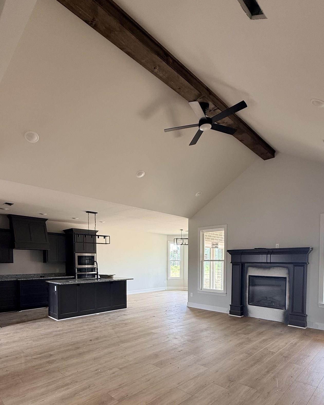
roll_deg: +0.0
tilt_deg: -1.9
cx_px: 160
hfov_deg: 68.1
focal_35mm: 20
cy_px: 273
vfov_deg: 77.5
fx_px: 240
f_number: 2.2
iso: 80
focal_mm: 2.22
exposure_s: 1/99
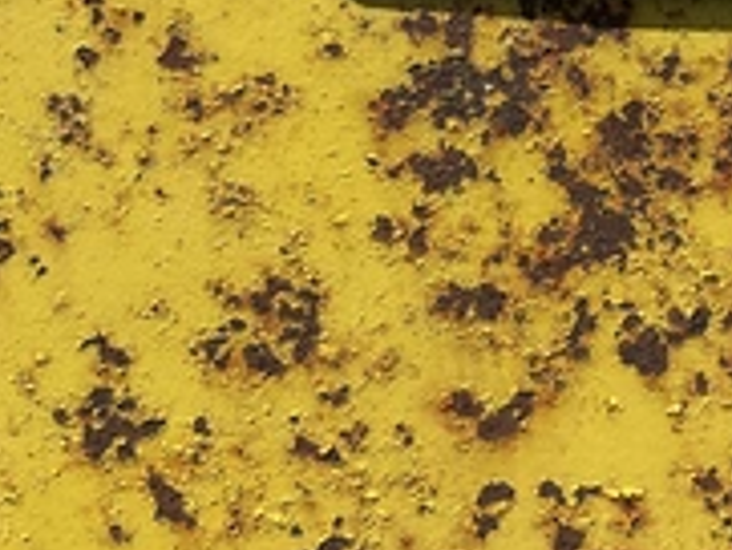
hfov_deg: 29.2
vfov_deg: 22.0
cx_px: 631
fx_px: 1354
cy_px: -20
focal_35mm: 64
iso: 25
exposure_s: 1/1848
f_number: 1.8
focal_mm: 3
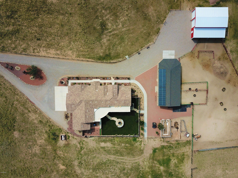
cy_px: 89
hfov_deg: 67.3
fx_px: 179
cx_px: 119
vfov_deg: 53.1
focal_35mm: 26
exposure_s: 1/2278
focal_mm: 4.73
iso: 100
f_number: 2.2
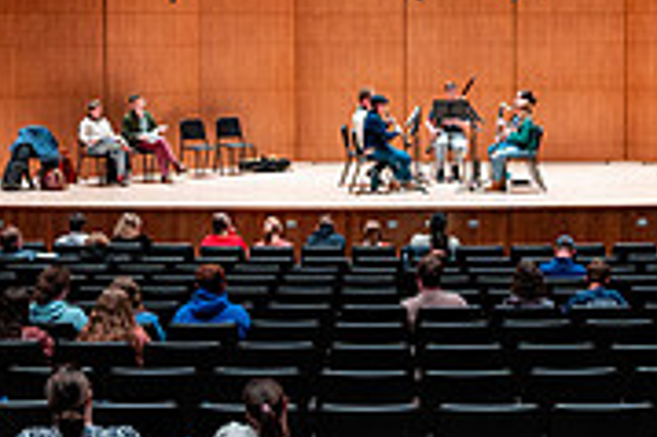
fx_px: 1477
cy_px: 158
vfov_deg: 16.8
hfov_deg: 25.0
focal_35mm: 81
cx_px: 437
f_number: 4
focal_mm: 25
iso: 1000
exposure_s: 1/50
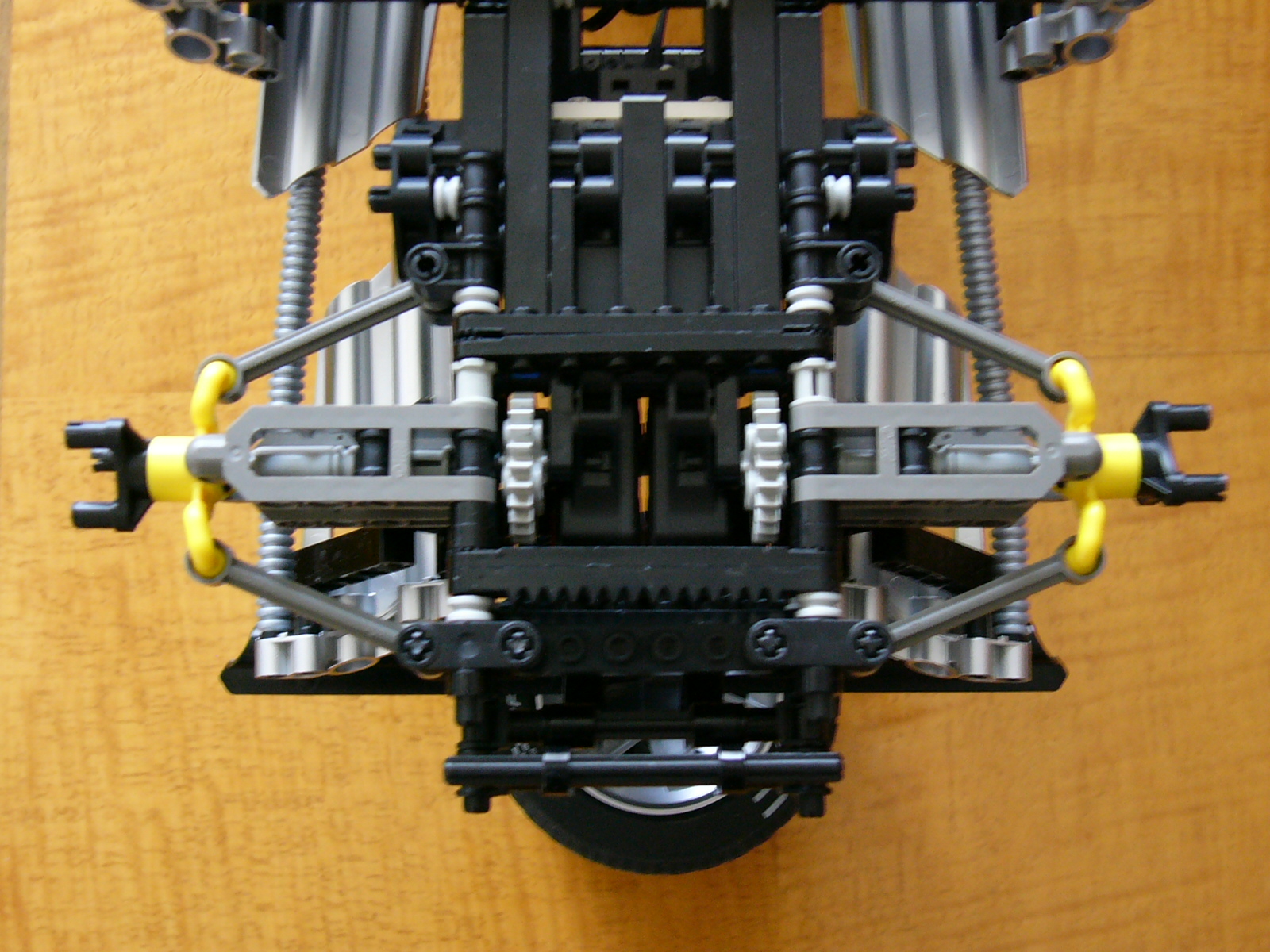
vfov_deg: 31.5
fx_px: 1688
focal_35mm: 46
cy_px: 476
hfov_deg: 41.2
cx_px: 635
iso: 200
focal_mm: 7.6
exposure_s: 1/8
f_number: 3.2
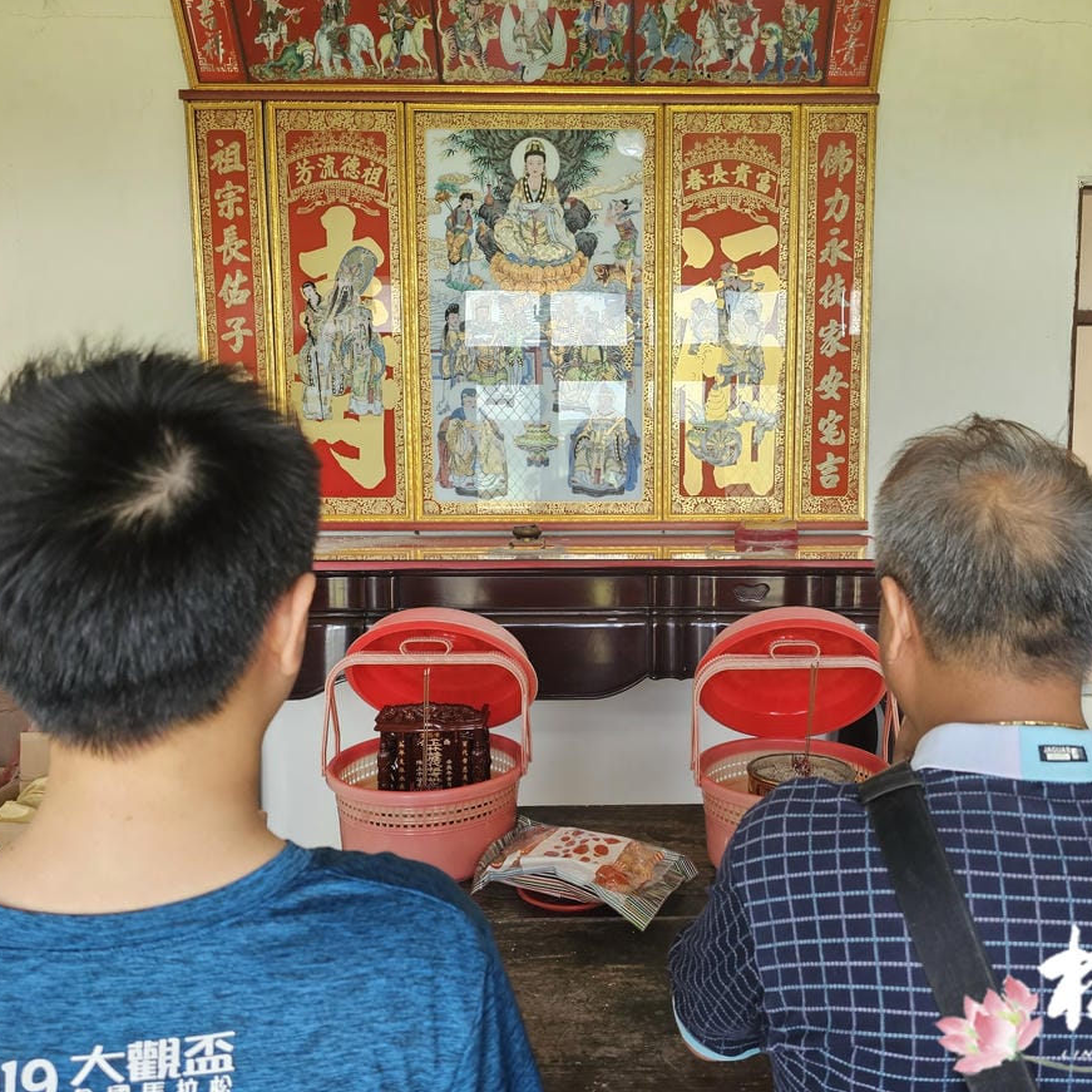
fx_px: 999
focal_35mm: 28
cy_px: 533
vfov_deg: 57.3
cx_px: 614
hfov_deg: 57.1
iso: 160
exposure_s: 1/120
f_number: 1.7
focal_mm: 6.3
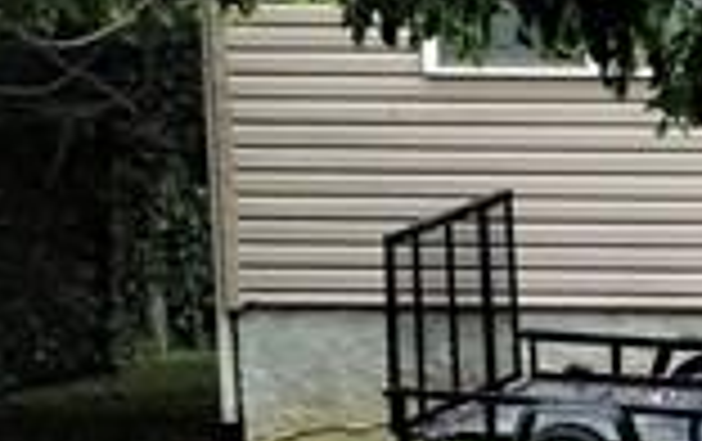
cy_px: 367
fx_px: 4656
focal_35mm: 243
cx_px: 1822
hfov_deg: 7.8
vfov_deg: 5.4
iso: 100
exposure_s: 1/125
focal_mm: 6.3
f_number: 3.8
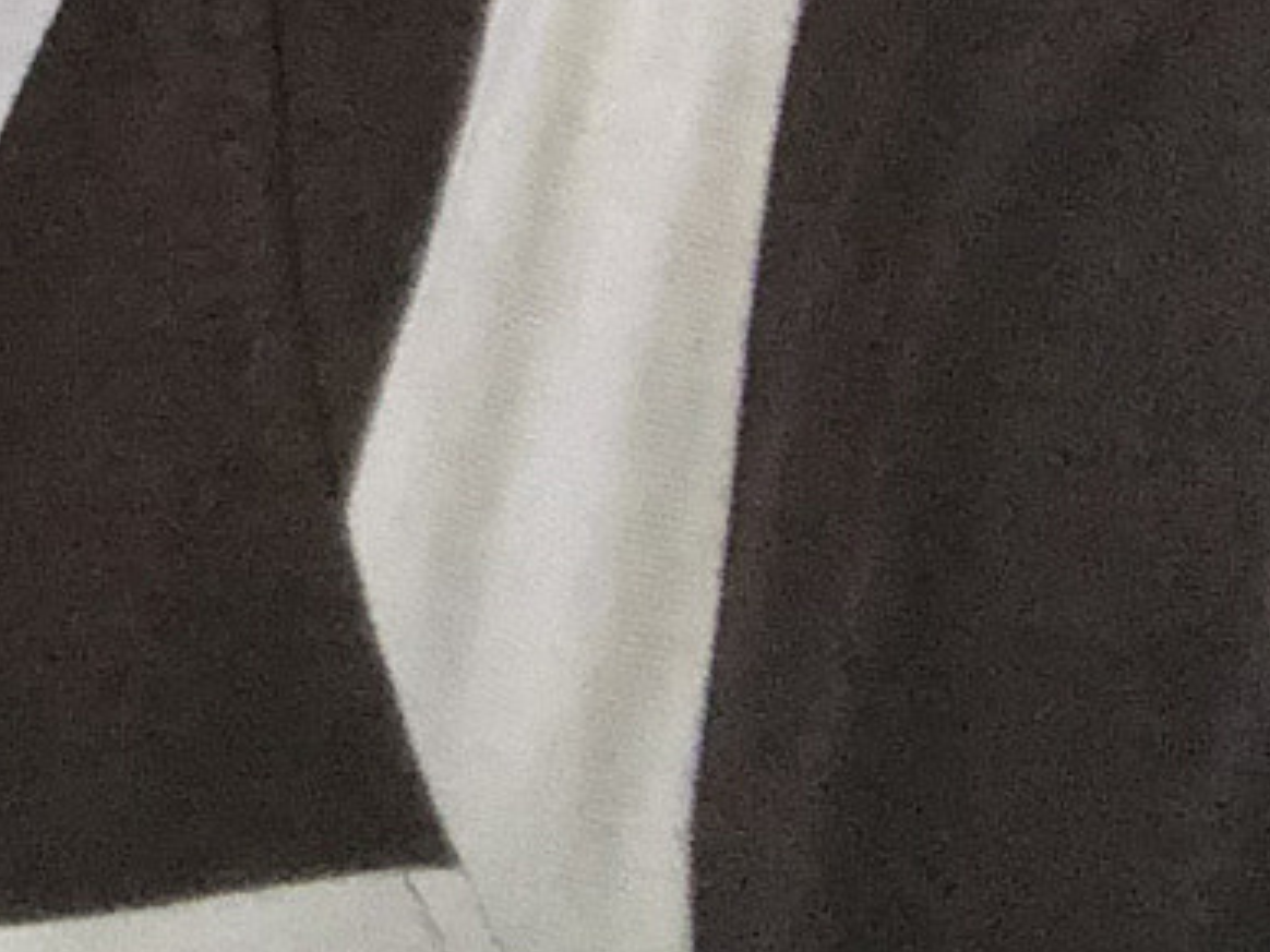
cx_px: -1247
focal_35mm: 132
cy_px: -1001
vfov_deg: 10.3
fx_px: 4843
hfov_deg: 13.0
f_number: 2.2
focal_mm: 2.87
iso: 320
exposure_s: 1/33
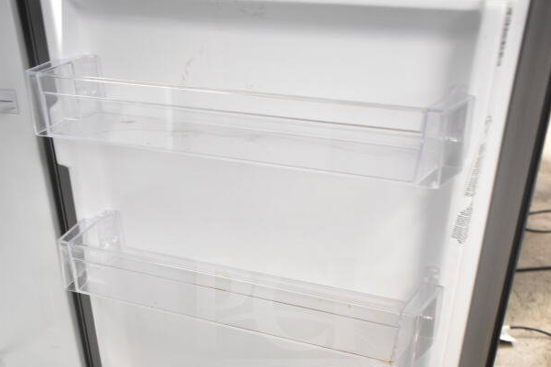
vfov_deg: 31.1
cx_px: 275
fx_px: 627
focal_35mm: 41
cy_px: 329
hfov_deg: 47.4
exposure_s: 1/30
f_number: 3.5
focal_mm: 18
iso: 1600
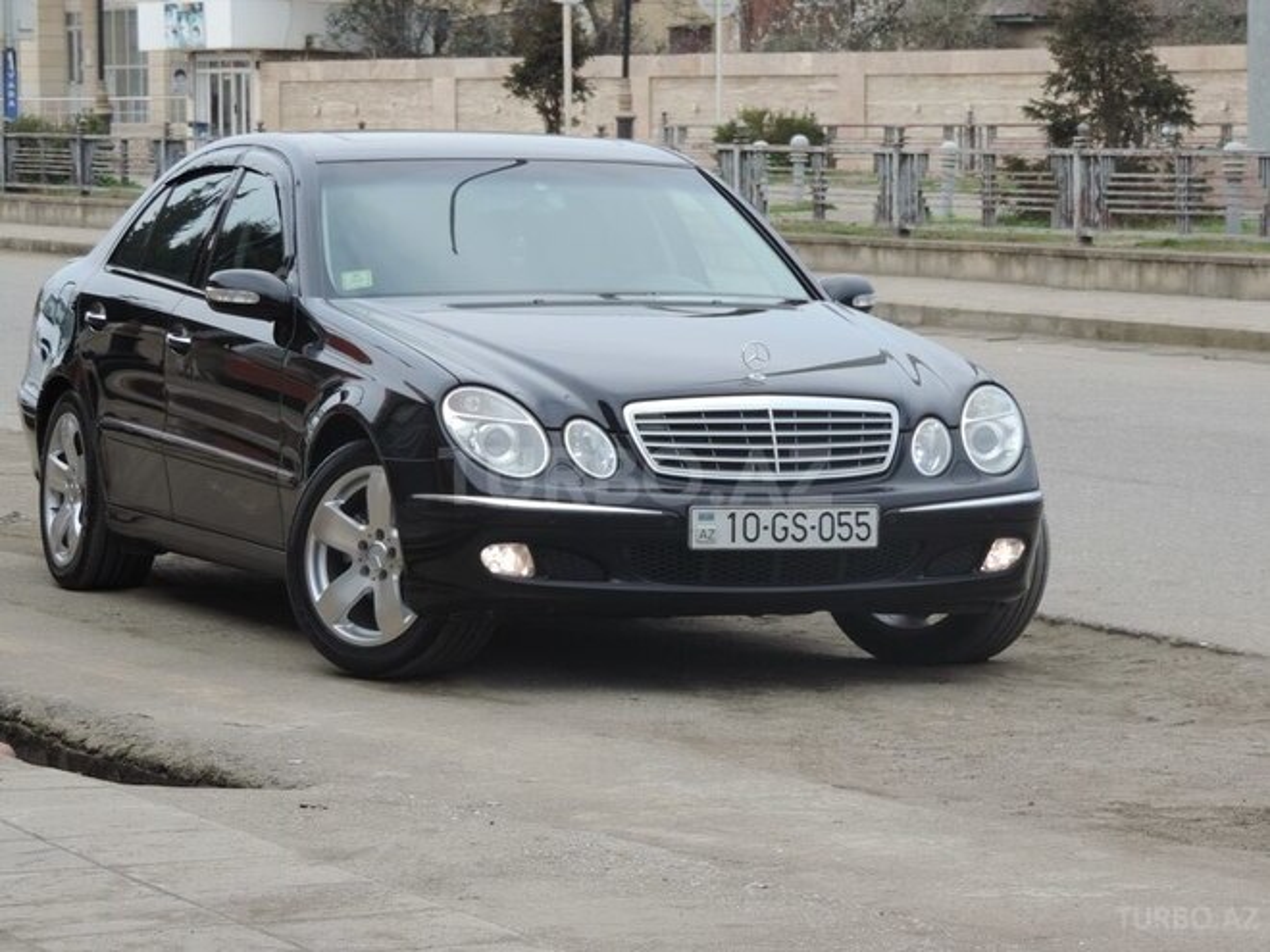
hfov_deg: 12.7
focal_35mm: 155
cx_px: 635
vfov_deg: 9.6
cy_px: 476
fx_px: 5687
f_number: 4.4
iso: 80
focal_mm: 27.6
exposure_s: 1/200
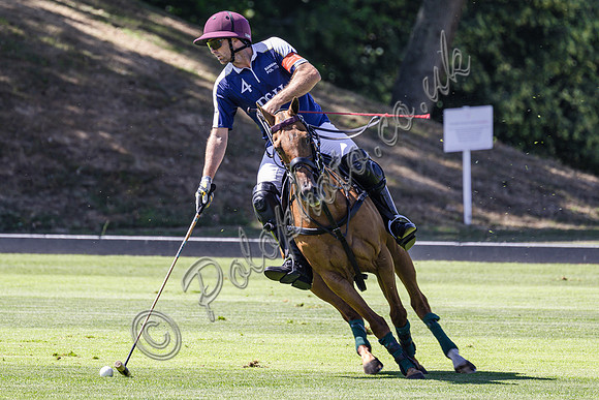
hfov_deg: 3.0
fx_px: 11266
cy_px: 149
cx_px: 243
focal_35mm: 677
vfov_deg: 2.0
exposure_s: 1/400
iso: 320
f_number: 5.6
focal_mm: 400
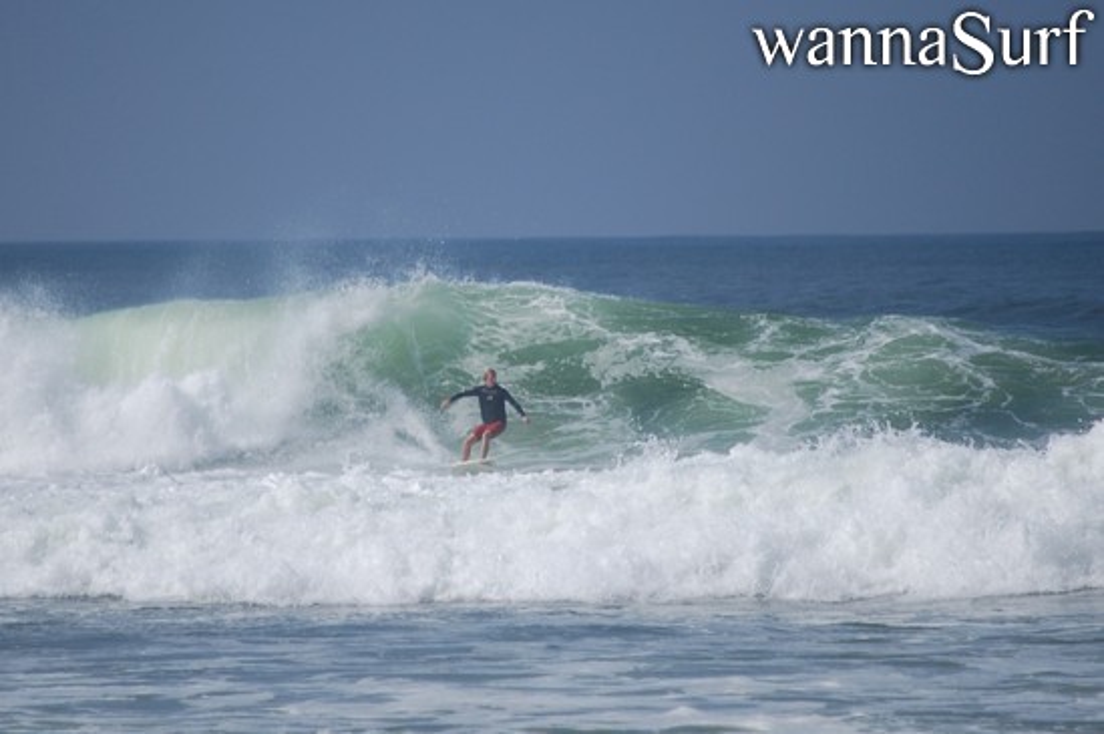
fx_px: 9192
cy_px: 367
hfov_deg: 6.9
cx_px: 552
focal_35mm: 300
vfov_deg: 4.6
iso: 200
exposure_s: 1/1600
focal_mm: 200
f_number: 5.6
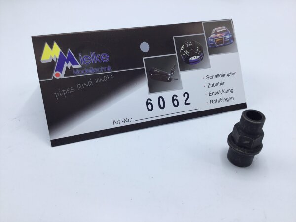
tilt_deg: -39.3
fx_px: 265
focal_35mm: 31
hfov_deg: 58.4
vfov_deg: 45.4
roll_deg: -0.7
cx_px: 148
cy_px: 111
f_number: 2.4
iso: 25
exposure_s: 1/362
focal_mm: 3.3
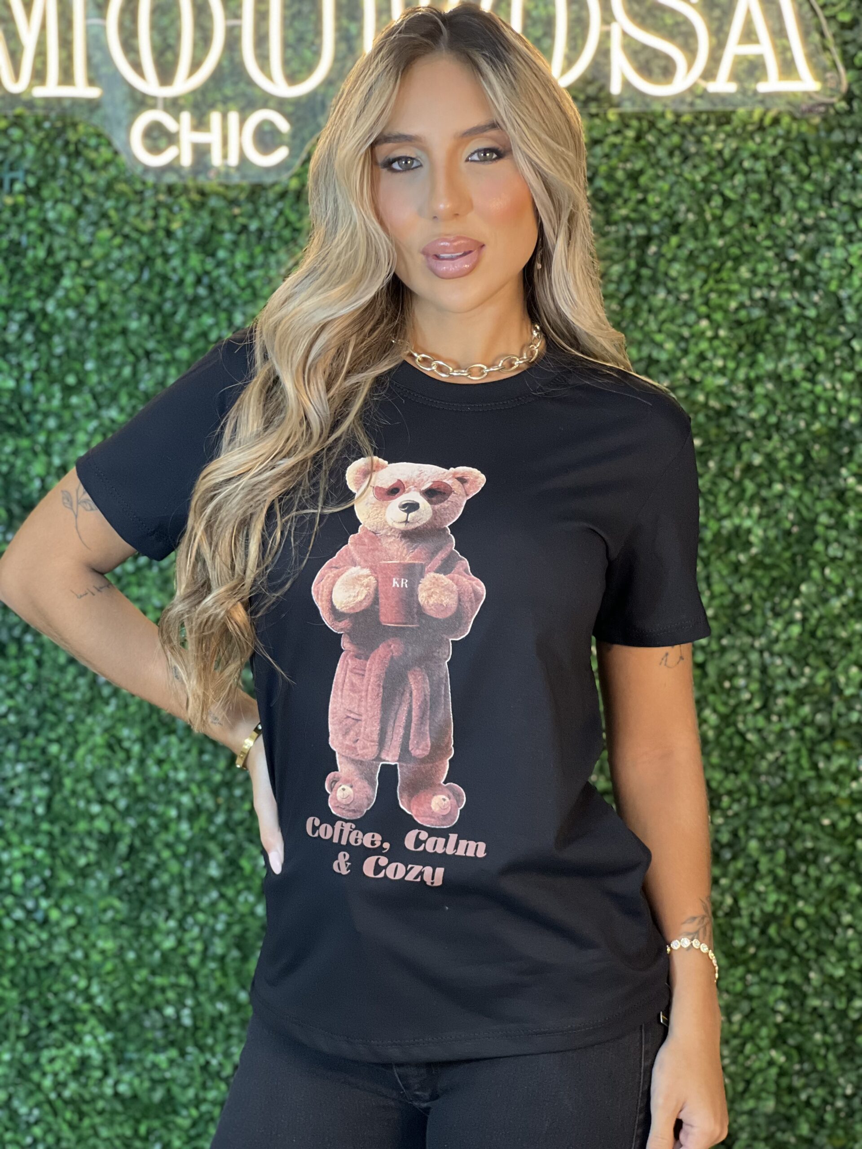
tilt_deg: -5.1
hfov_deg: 19.1
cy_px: 574
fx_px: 2557
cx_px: 431
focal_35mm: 77
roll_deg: +0.6
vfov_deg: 25.3
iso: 200
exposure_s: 1/120
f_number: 2.8
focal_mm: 9
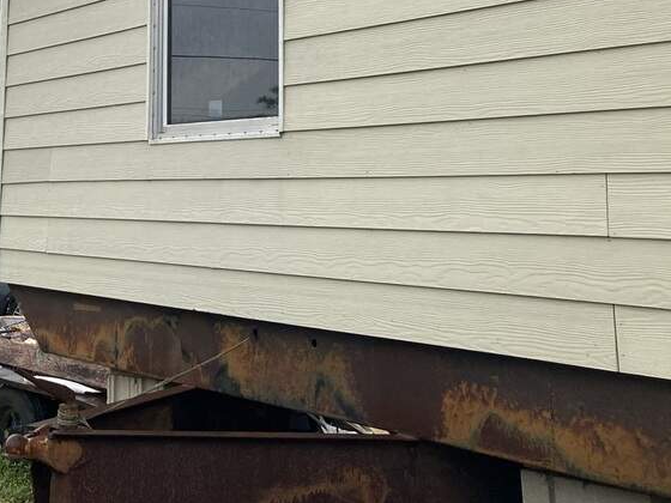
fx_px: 1163
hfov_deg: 30.6
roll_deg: -2.7
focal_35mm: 60
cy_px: 10
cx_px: 58
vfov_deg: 23.5
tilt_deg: +11.1
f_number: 1.8
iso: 20
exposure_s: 1/578
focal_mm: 3.99
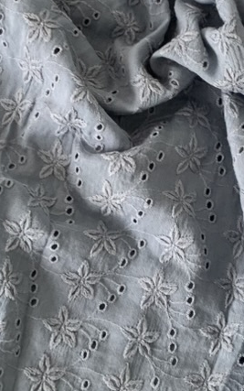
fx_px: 330
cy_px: 196
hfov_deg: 40.3
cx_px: 90
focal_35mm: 31
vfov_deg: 61.2
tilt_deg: -76.9
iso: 100
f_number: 1.8
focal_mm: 4.25
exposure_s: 1/60
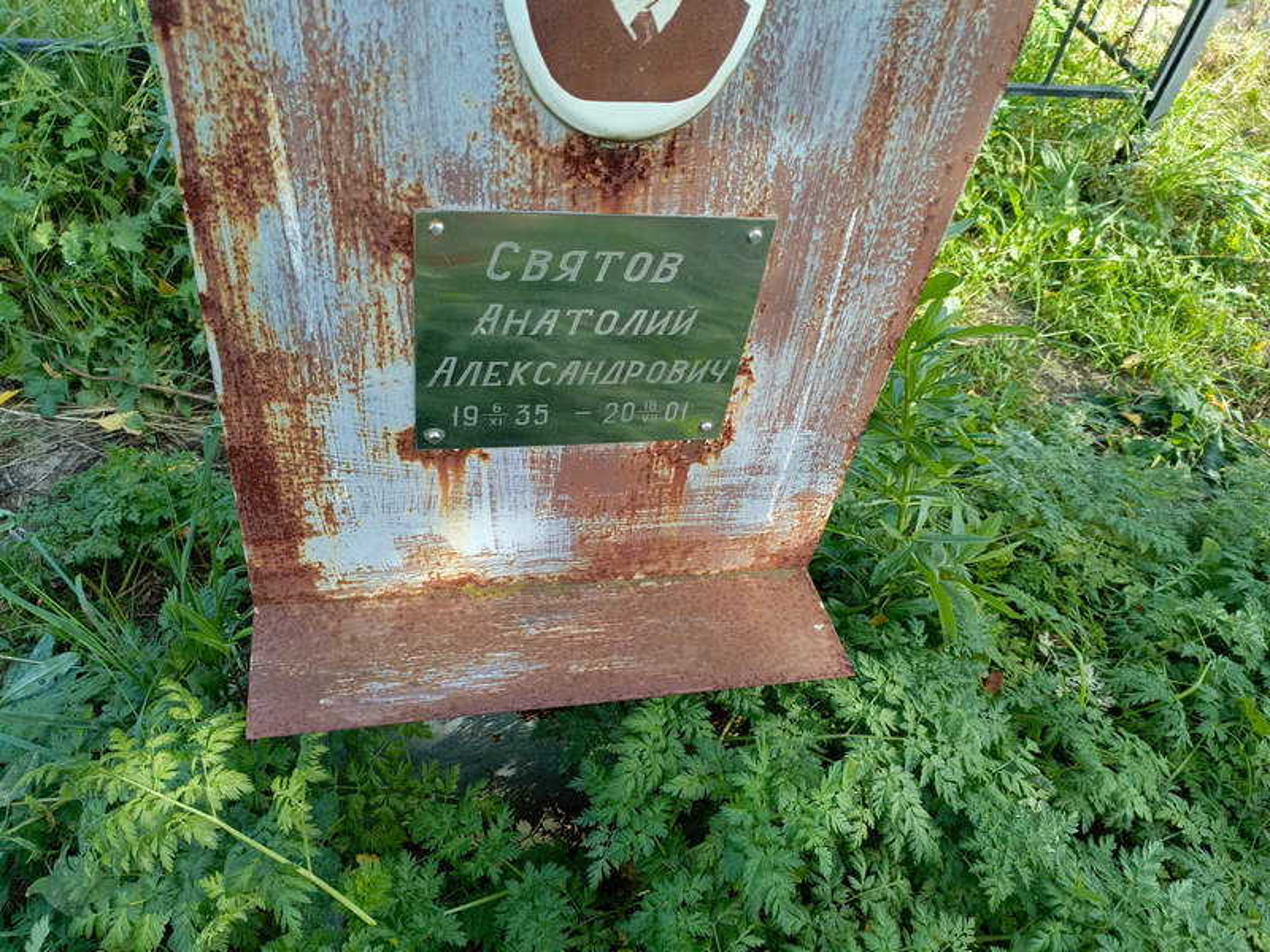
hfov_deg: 69.4
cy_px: 476
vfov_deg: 54.9
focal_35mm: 25
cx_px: 635
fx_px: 917
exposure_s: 1/184
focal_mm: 4.76
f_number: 1.69
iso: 110
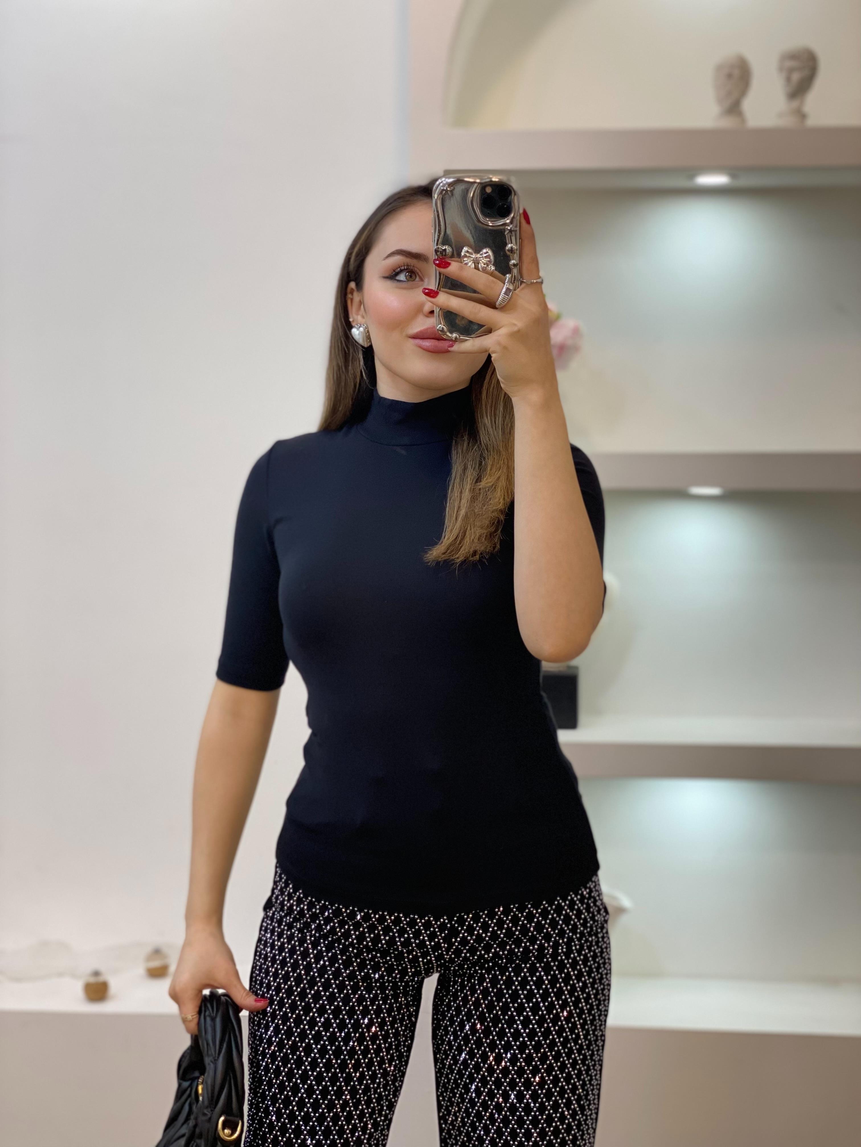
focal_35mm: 52
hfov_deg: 28.0
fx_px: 1725
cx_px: 430
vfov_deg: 36.8
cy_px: 574
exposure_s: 1/100
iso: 80
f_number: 2
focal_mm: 6
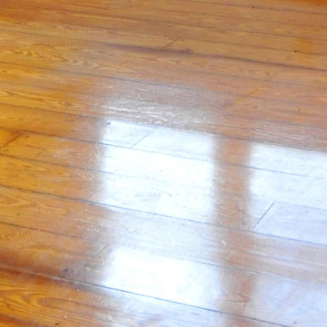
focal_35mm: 78
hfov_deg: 20.6
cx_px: 401
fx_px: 834
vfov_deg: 17.5
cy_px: -281
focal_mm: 10
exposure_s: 1/200
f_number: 4.5
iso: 1000
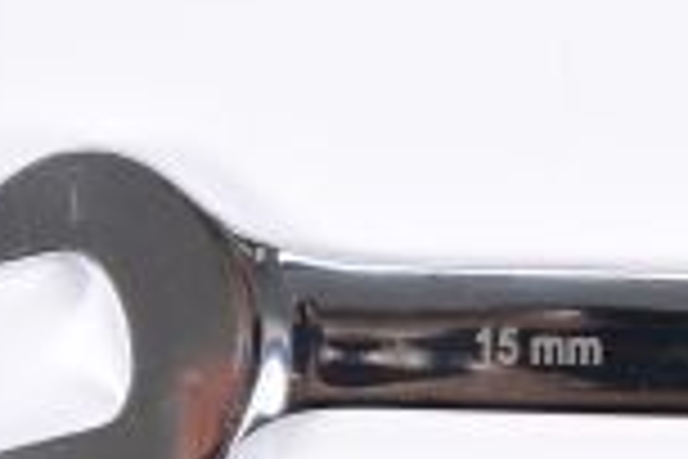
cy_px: 360
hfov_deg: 7.5
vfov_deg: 5.1
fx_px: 5121
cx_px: 1090
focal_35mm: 268
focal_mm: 50
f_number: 14
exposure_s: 1/125
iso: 250
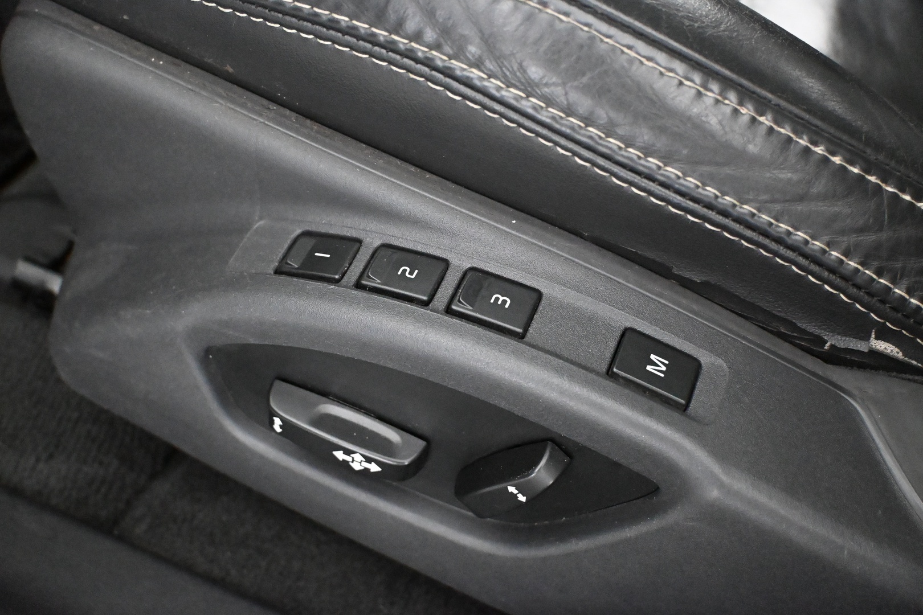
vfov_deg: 34.2
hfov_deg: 49.6
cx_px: 462
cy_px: 308
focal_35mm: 39
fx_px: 1000
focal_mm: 26
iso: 12800
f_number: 4.5
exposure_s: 1/60
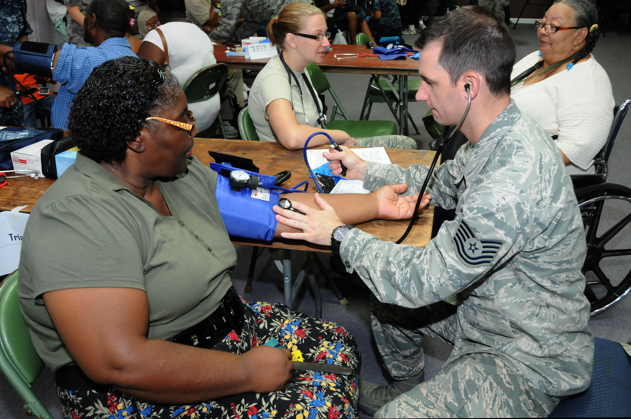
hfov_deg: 57.3
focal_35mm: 33
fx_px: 578
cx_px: 316
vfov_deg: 39.9
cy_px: 210
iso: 1250
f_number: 5
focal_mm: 22
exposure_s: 1/125
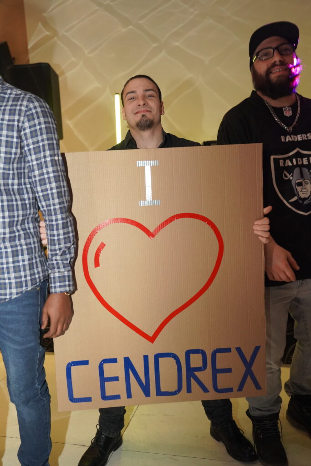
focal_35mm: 34
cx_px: 156
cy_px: 233
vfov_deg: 55.8
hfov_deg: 38.9
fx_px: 440
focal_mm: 34
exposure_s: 1/160
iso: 6400
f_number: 3.2
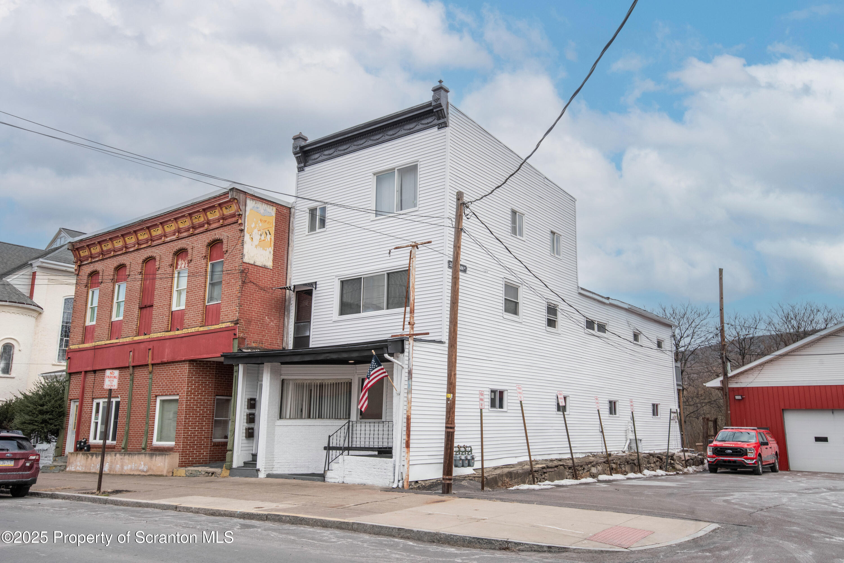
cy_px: 282
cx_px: 422
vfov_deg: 43.6
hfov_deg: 61.9
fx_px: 703
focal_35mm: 30
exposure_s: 1/250
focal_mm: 30
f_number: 8
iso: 500
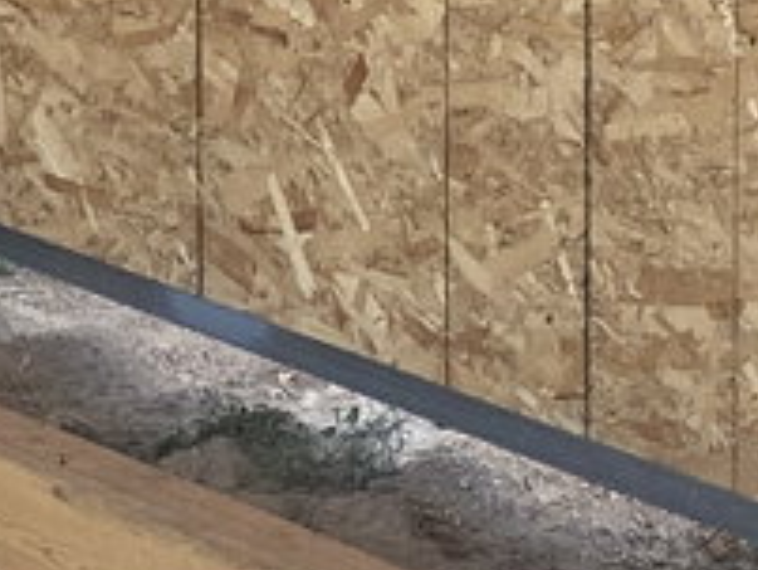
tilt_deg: -6.9
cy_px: -400
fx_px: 4535
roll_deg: +0.4
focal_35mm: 207
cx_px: -204
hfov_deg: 9.4
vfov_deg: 7.0
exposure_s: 1/1124
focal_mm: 4.25
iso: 32
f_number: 1.8
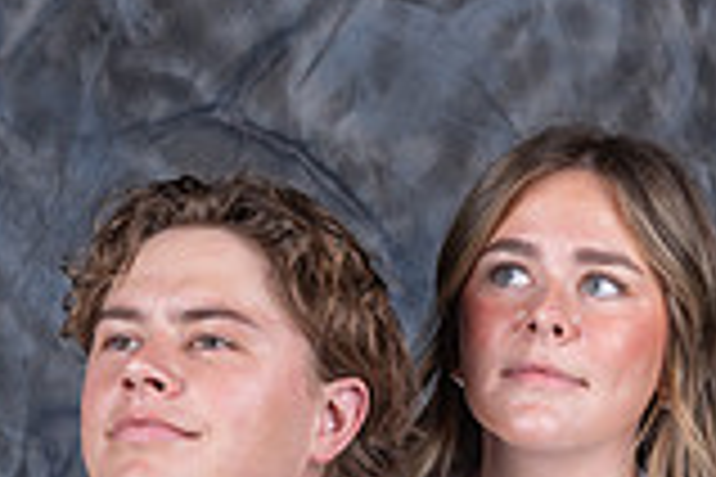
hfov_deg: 15.1
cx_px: 320
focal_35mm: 136
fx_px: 2705
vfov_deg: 10.0
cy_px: 554
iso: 100
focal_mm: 48
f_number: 8
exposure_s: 1/200
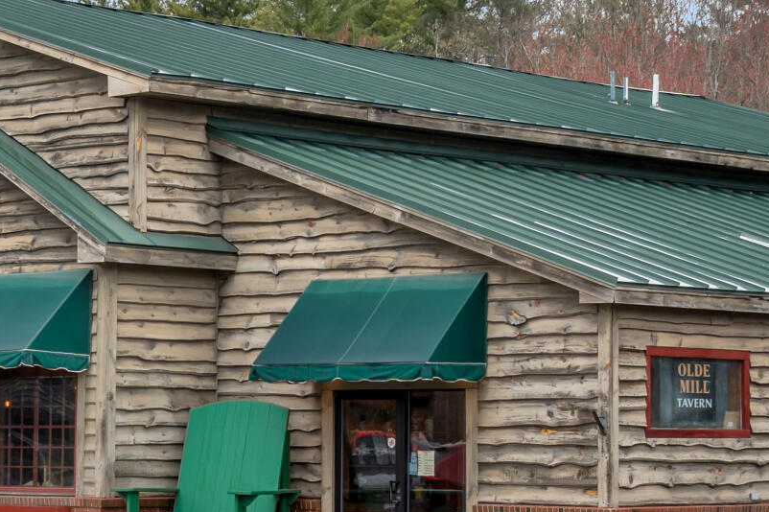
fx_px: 2797
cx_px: -22
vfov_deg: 10.4
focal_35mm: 131
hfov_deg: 15.3
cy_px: 499
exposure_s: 1/40
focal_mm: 35
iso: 125
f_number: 8
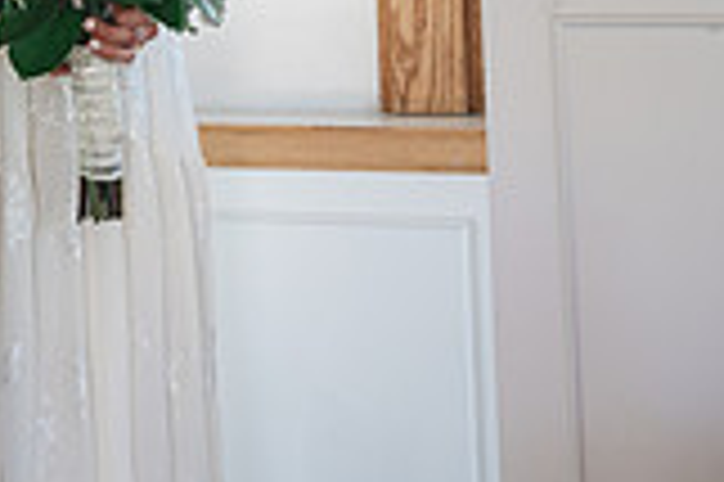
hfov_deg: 18.1
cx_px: -121
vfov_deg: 11.9
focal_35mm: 108
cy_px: -297
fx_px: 2170
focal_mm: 30
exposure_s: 1/100
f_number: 4
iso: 1000
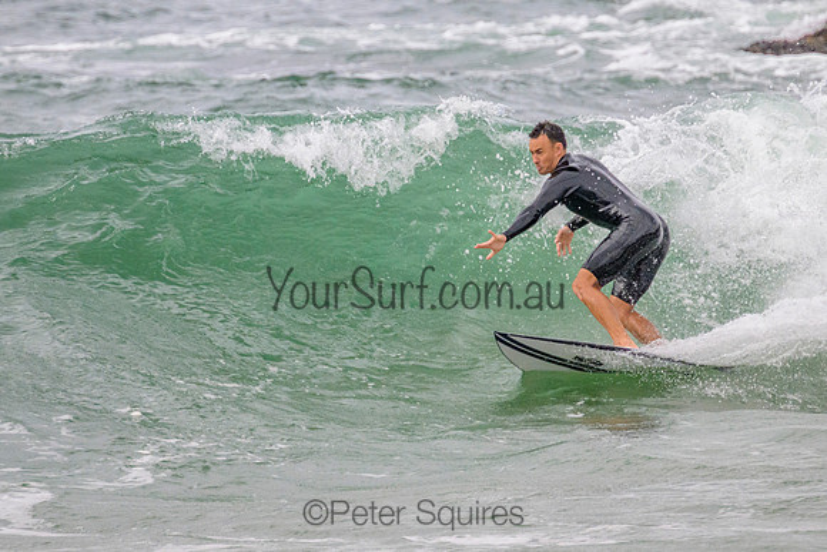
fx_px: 24985
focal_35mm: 1087
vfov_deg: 1.3
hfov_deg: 1.9
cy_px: 245
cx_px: 420
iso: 2000
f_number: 11
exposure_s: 1/2000
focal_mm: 800
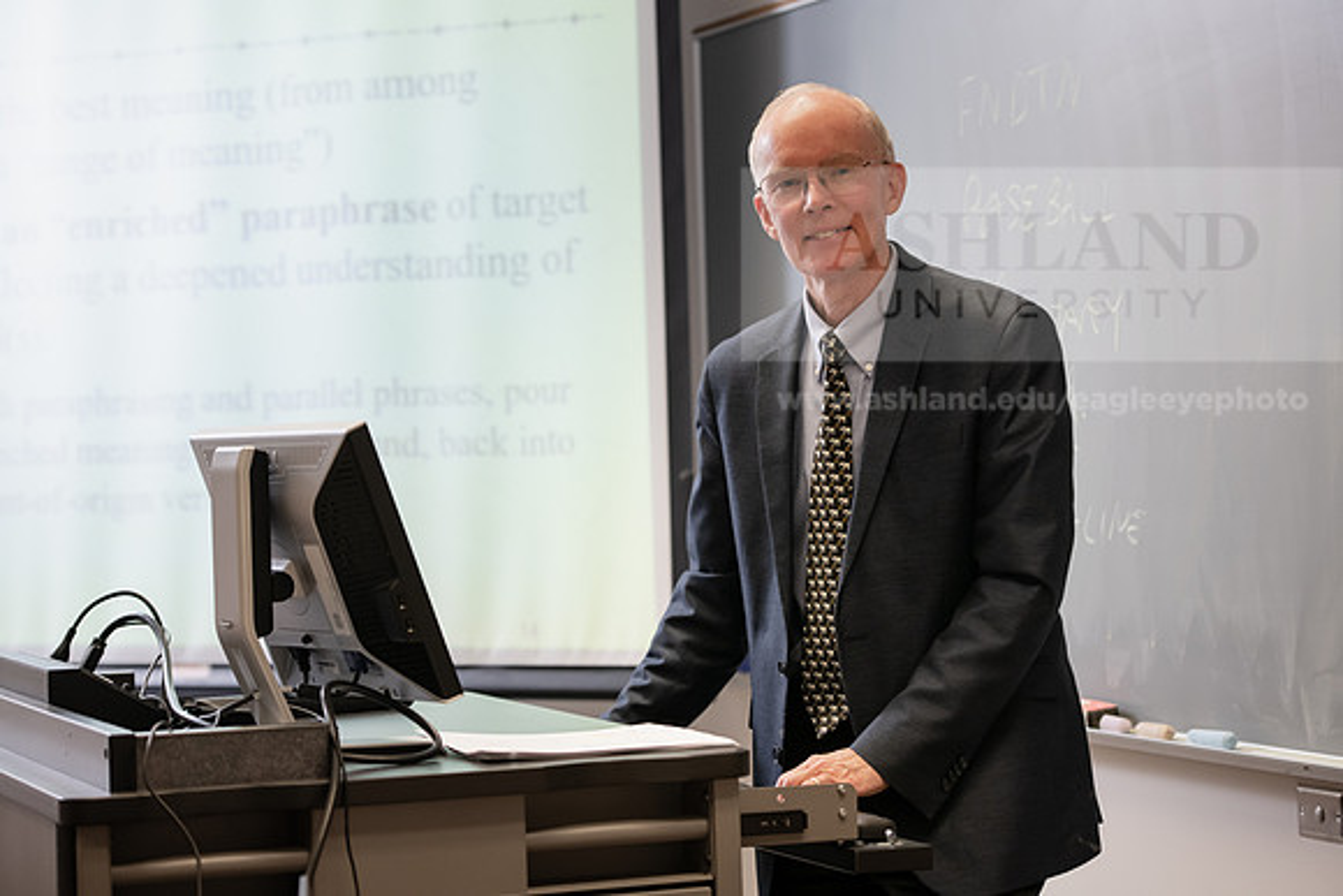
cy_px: 448
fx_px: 3358
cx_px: 672
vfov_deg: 15.2
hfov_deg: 22.6
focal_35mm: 90
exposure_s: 1/200
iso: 1250
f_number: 4
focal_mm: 90
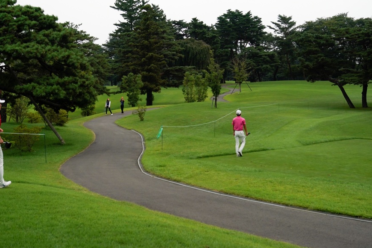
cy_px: 84
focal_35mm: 51
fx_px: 527
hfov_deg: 38.9
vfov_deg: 26.3
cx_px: 186
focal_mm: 37
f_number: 4
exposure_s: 1/2500
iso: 500
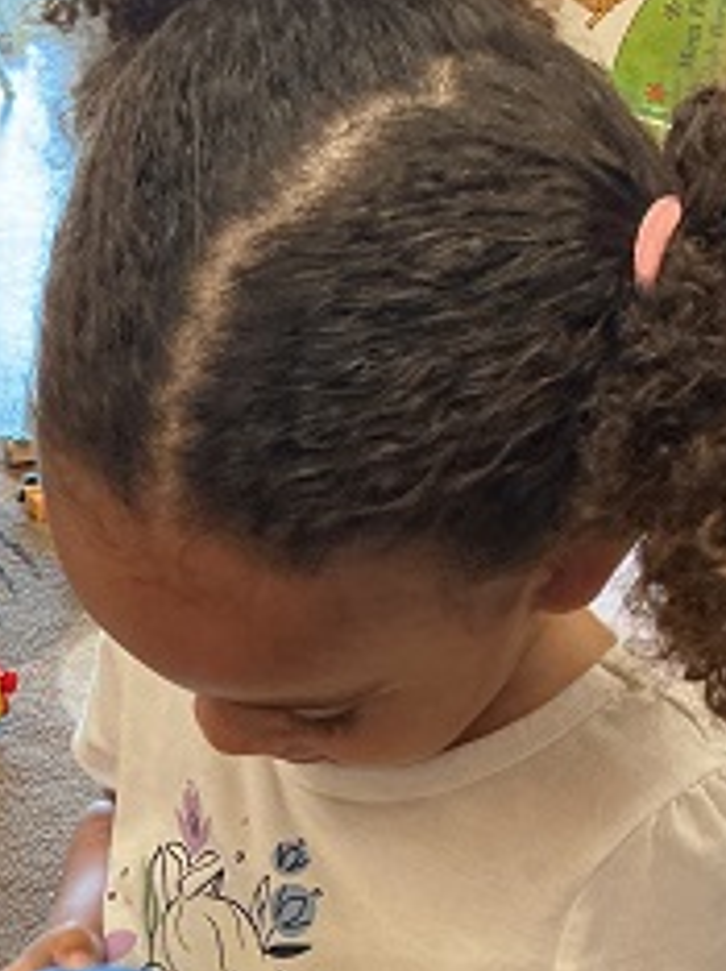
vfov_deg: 30.2
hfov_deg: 23.5
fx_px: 1737
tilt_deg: -32.0
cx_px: 255
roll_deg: -0.7
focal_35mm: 62
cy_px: 822
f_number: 1.8
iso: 200
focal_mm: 3
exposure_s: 1/40
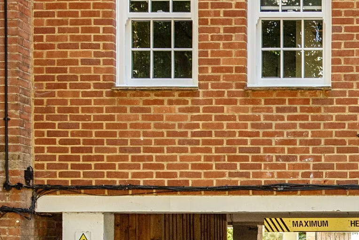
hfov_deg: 18.4
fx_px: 1037
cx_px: 450
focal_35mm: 104
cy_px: 292
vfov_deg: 12.8
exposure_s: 1/80
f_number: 8
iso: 400
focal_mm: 24
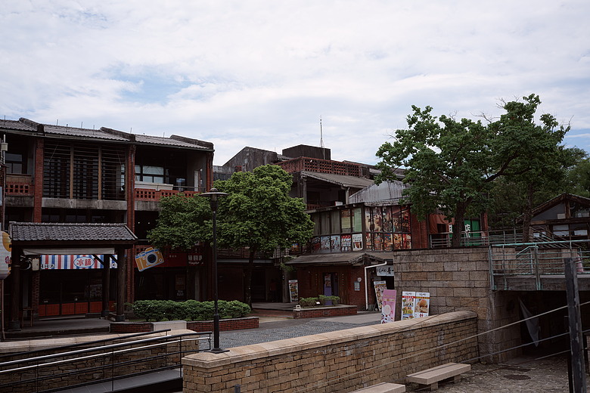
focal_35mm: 35
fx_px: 574
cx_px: 295
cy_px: 196
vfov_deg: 37.9
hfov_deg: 54.4
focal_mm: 35
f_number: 5.6
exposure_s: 1/500
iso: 200
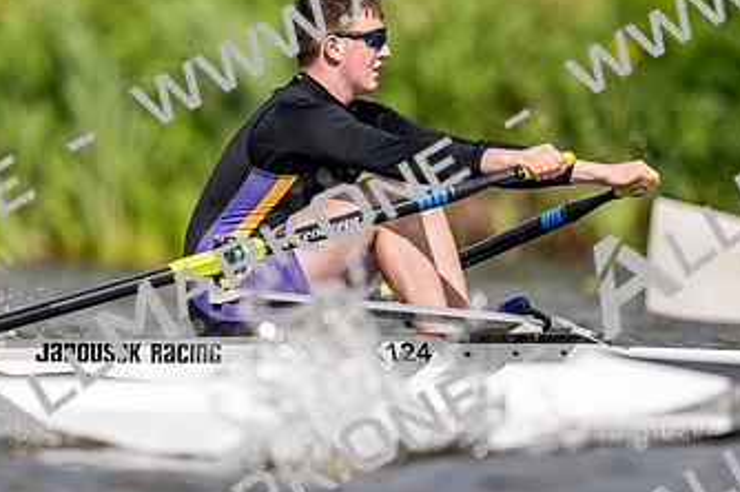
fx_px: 32076
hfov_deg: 1.3
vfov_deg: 0.9
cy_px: 131
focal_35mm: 1562
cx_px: 403
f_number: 4
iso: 180
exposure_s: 1/2500
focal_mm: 600
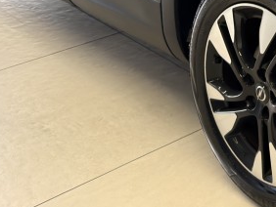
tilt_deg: -10.1
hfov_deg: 20.6
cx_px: 355
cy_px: -138
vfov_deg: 15.2
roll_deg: +1.0
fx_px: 694
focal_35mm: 87
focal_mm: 6.76
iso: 200
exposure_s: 1/94
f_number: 1.78
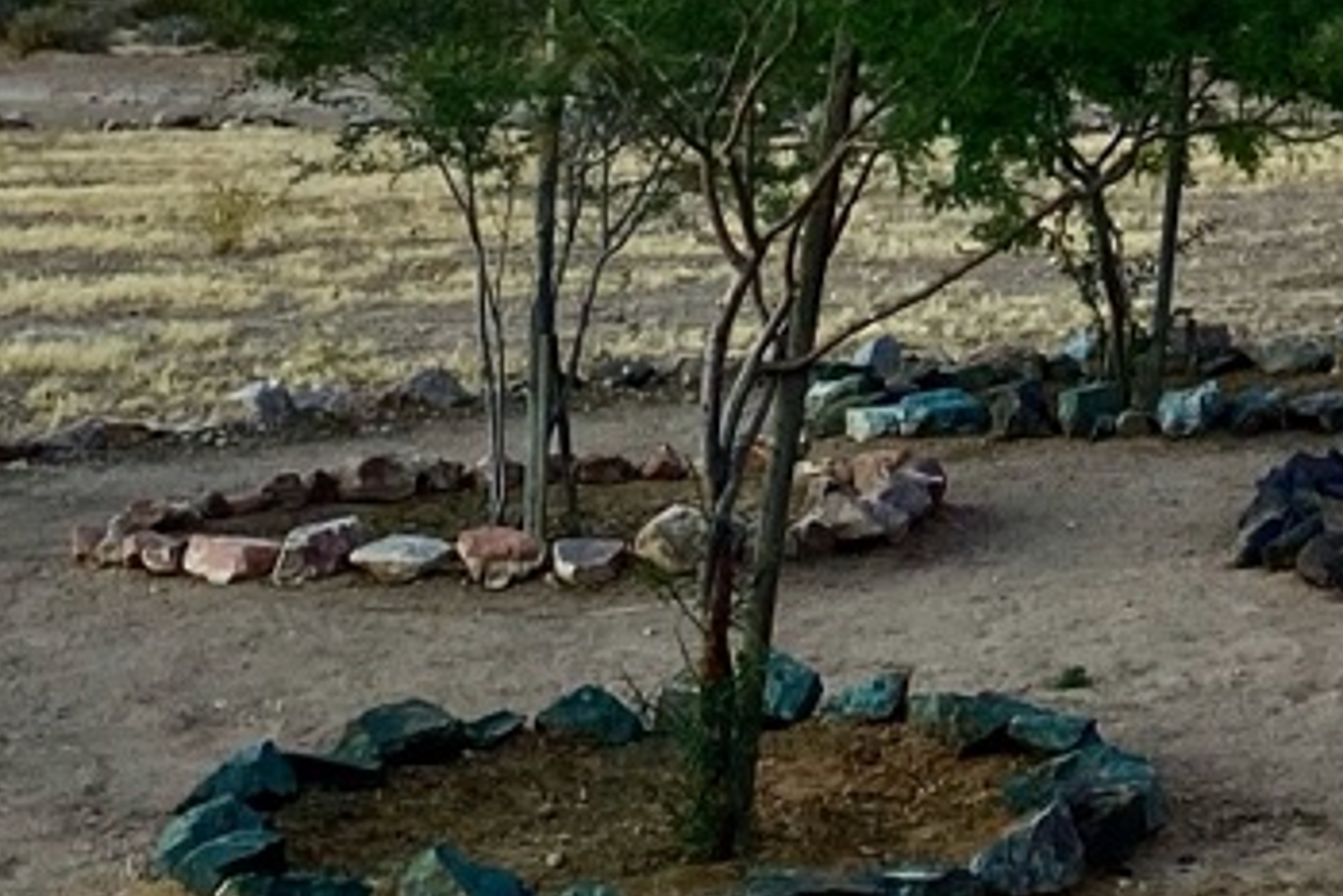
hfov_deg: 15.4
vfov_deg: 10.3
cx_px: 1951
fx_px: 4628
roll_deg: -0.4
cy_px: -842
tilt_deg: +7.8
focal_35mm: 124
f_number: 1.8
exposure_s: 1/121
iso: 100
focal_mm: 4.25
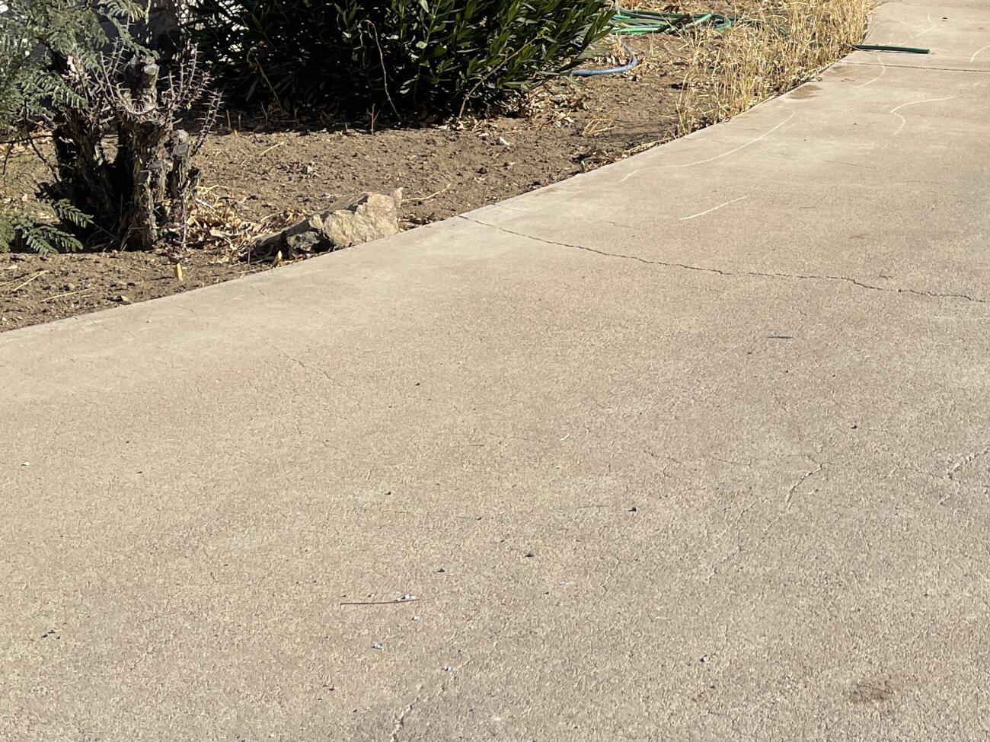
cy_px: 55
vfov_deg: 23.7
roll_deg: -0.9
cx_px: 1020
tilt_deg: -7.1
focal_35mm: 60
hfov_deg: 29.7
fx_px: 1716
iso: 32
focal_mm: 5.1
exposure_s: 1/3448
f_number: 1.6
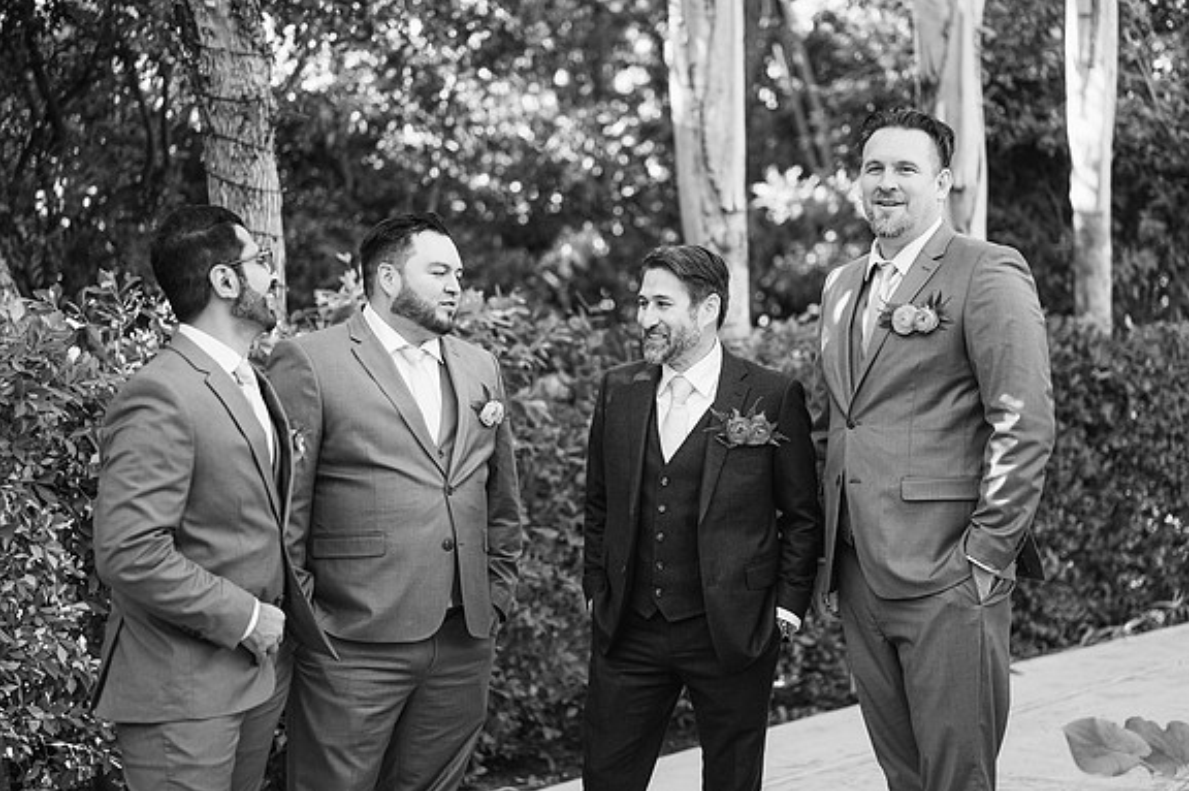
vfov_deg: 25.5
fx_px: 1749
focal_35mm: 53
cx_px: 628
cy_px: 373
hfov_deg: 37.5
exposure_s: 1/125
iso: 110
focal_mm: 50
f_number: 2
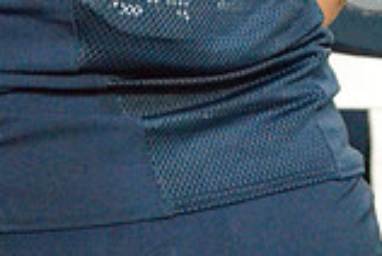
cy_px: -432
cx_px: 203
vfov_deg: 4.0
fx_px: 3615
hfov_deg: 6.0
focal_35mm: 340
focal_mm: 62
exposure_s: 1/320
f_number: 4.5
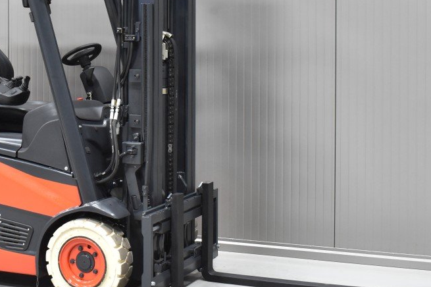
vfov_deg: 17.6
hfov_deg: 26.0
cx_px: 101
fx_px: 921
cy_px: 64
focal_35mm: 77
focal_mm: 28
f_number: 5.6
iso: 1250
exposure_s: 1/20
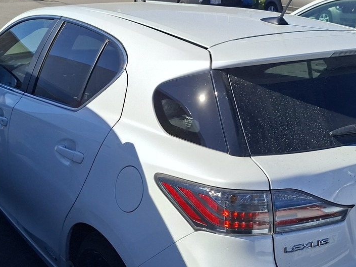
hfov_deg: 40.3
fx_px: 483
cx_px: 213
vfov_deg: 30.7
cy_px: 177
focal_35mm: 47
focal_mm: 5.54
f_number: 1.8
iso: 50
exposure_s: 1/4082
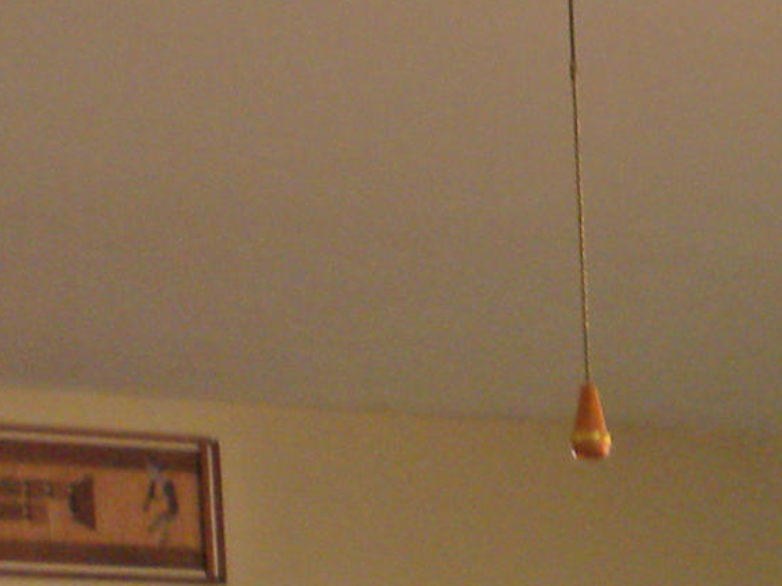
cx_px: 1058
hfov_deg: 9.8
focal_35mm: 198
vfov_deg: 7.2
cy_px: 1272
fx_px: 4470
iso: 88
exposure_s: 1/53
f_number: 3.5
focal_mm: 6.6
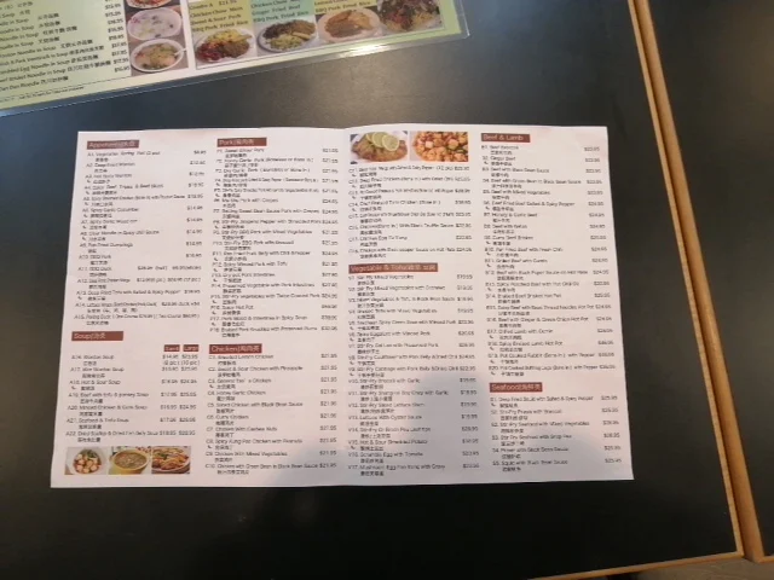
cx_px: 387
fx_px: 604
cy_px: 290
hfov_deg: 65.3
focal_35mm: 27
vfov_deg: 51.4
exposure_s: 1/30
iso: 96
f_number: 1.8
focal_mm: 3.62
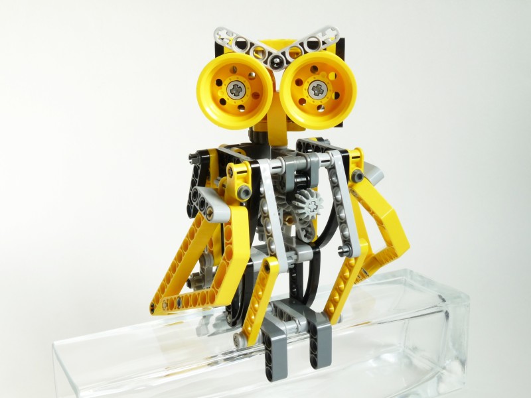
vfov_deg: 32.9
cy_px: 199
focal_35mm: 44
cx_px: 266
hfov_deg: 42.9
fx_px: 675
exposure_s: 1/20
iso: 100
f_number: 8
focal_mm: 7.8
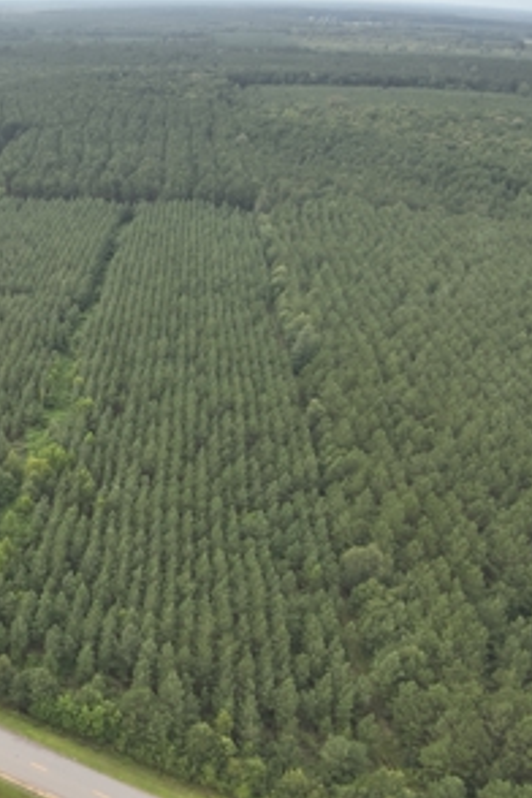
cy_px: 394
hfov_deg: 35.6
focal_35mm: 34
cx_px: 16
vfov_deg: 55.8
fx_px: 754
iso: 100
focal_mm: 4.4
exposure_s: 1/400
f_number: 2.8
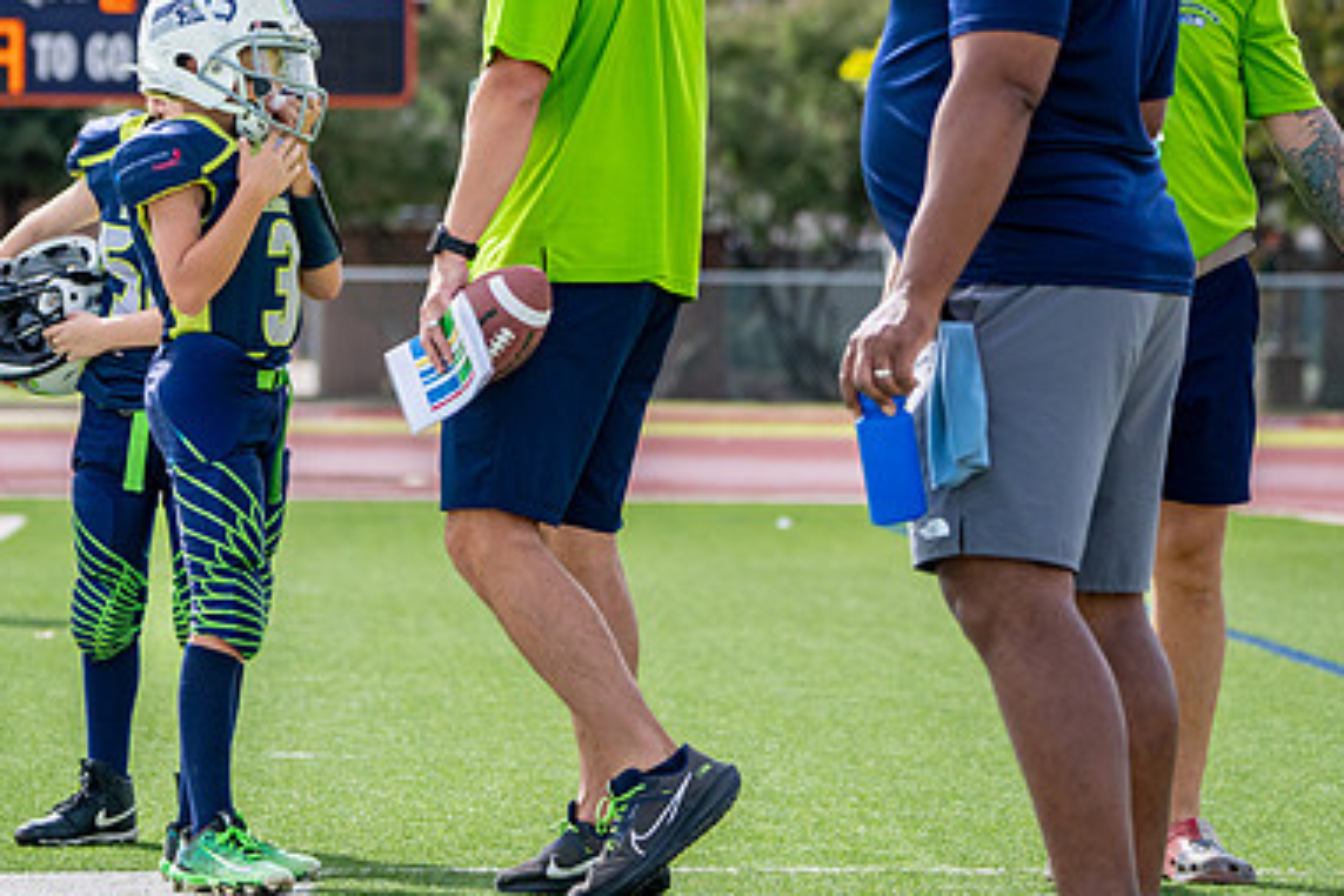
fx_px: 9781
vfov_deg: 5.2
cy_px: 234
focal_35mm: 262
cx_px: 515
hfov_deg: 7.9
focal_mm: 162
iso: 800
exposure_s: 1/4000
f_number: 5
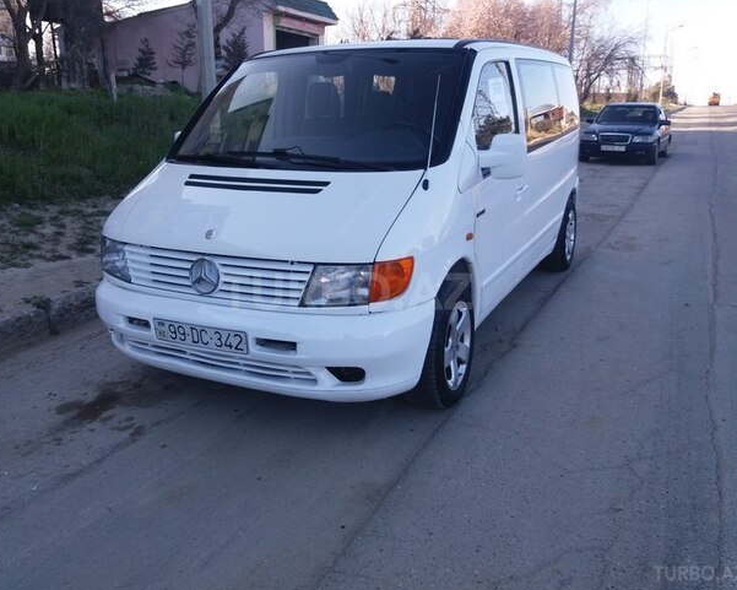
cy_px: 291
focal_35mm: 30
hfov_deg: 58.7
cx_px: 347
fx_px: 654
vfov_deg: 48.5
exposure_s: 1/420
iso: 64
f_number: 1.9
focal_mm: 3.7
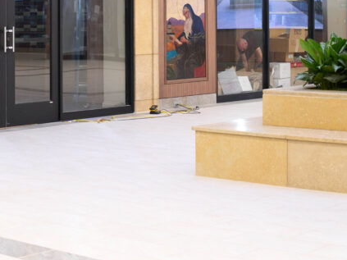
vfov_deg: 14.5
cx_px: 53
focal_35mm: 100
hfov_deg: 19.4
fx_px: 1002
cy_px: -18
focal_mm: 43
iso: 1600
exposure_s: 1/60
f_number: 5.6
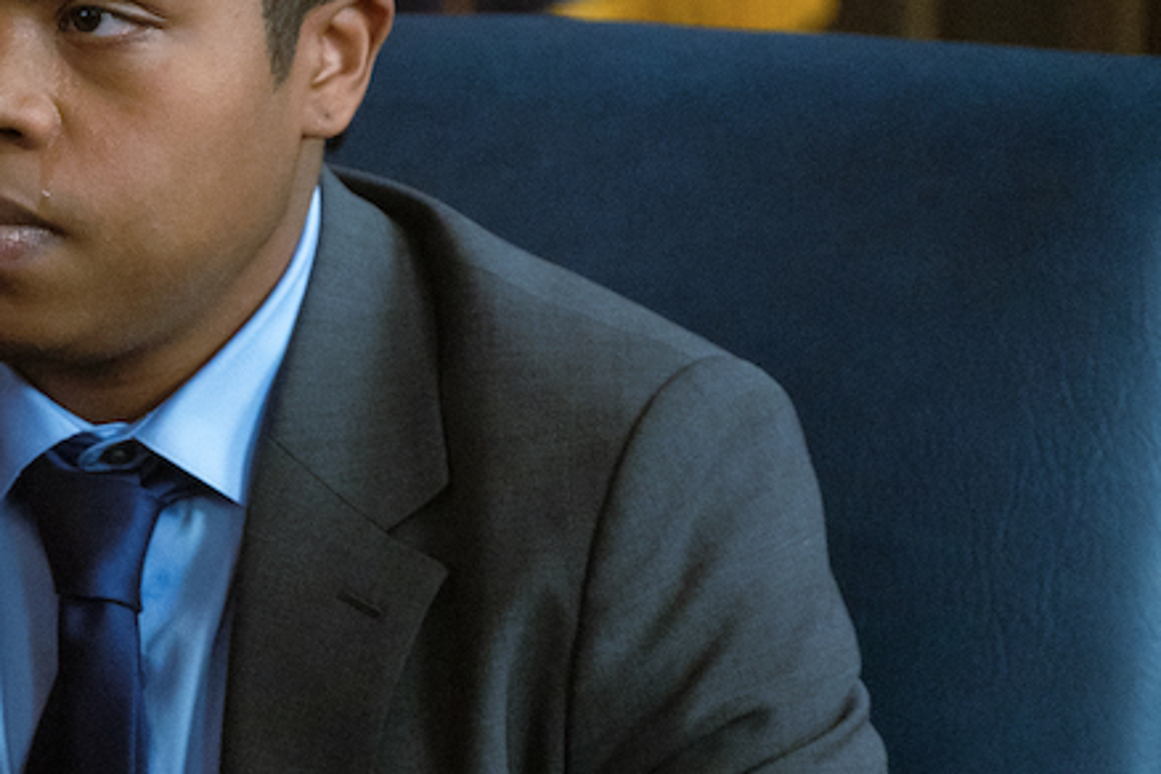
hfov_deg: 5.2
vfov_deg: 3.5
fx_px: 12738
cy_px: 380
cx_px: -125
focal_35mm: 395
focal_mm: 115
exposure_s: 1/125
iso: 4000
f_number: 2.8
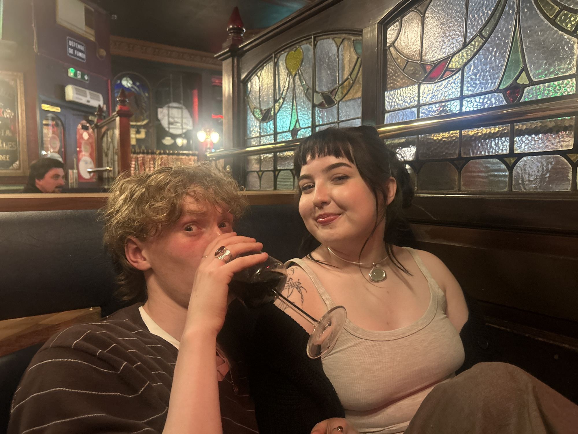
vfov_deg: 53.1
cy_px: 217
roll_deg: +0.2
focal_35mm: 26
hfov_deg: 67.3
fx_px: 434
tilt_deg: -4.5
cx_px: 289
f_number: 1.5
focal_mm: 5.7
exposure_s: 1/25
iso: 640
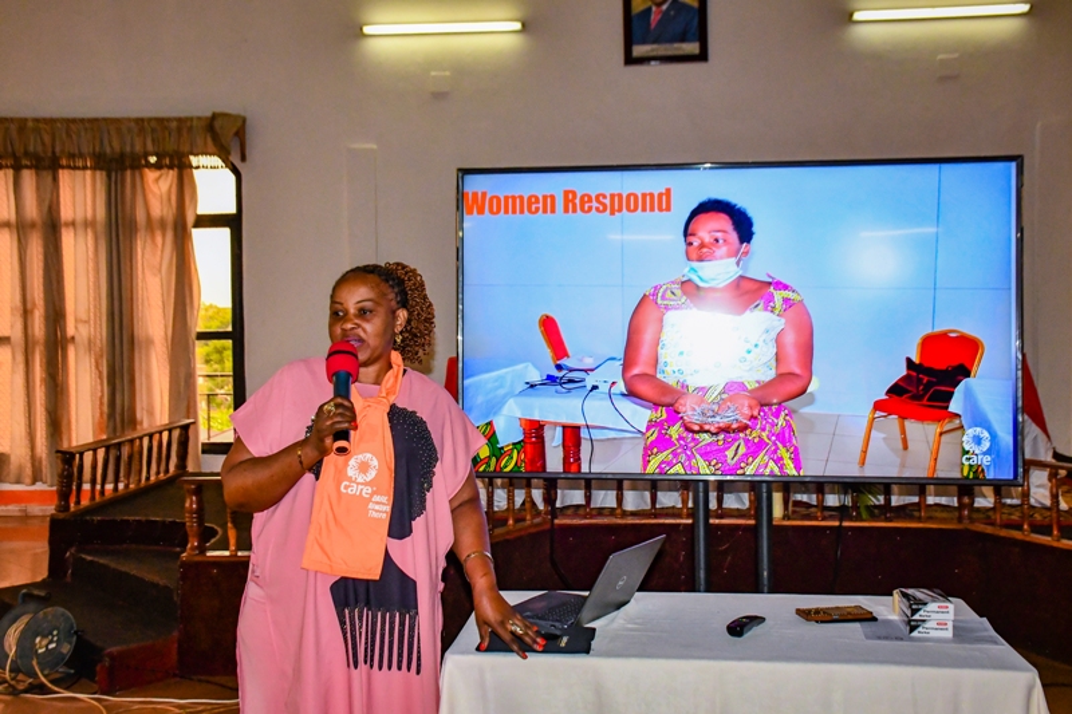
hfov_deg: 48.5
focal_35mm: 40
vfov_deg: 33.4
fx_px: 1191
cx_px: 536
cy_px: 357
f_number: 7.1
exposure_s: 1/250
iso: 4000
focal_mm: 27
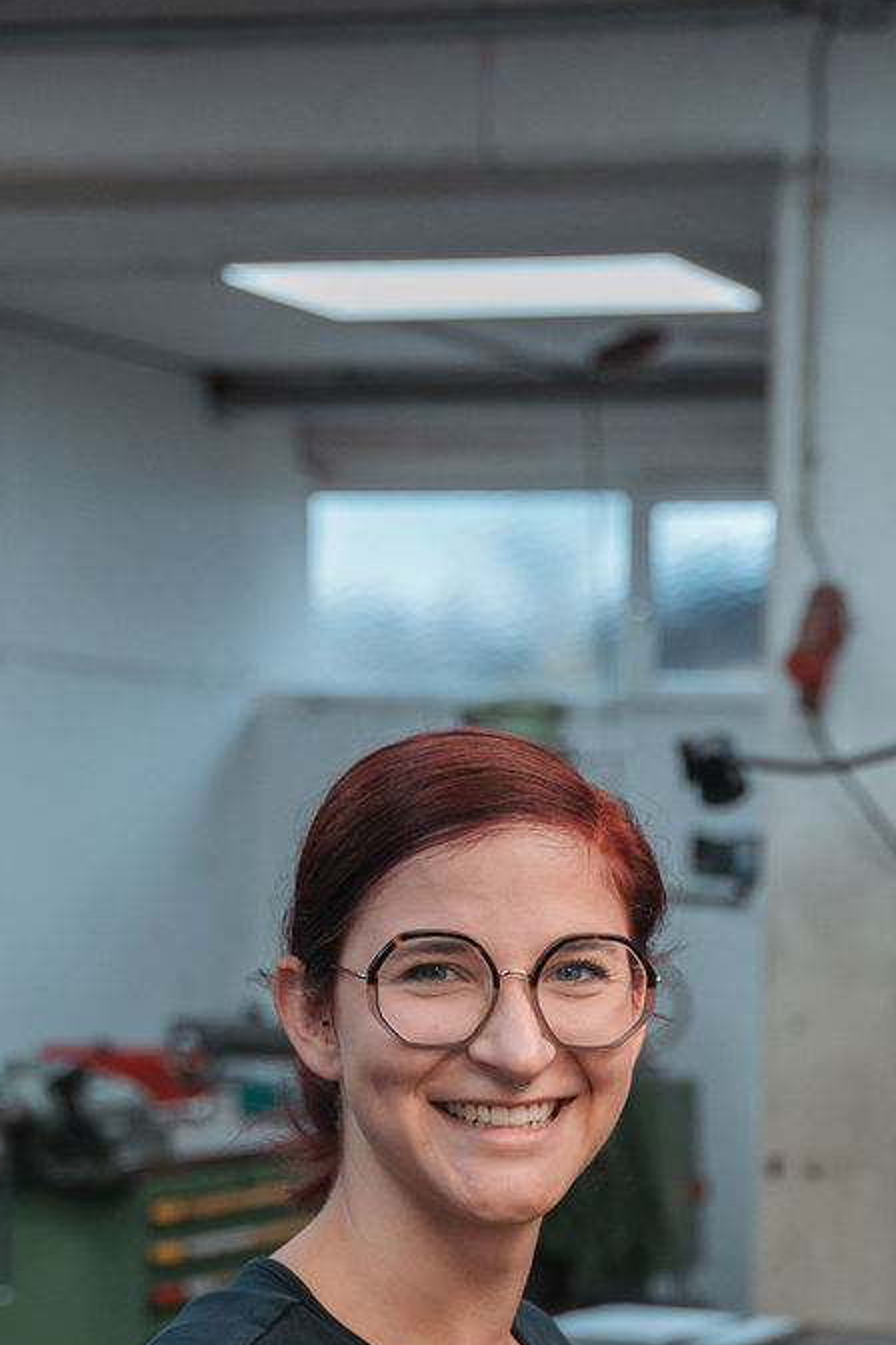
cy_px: 1399
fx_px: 3509
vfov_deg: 20.8
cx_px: 928
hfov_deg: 14.3
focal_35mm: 94
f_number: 2.8
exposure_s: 1/500
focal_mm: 41.1
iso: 1250
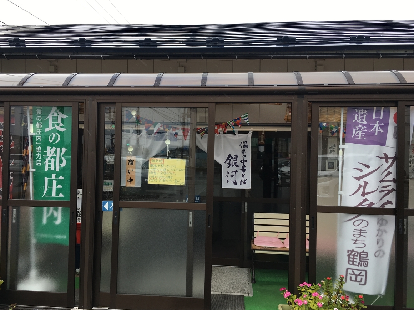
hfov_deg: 60.0
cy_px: 156
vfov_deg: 46.8
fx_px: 359
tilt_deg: +0.6
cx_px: 203
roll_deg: -0.8
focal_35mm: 30
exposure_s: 1/366
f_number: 2.2
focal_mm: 4.15
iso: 25
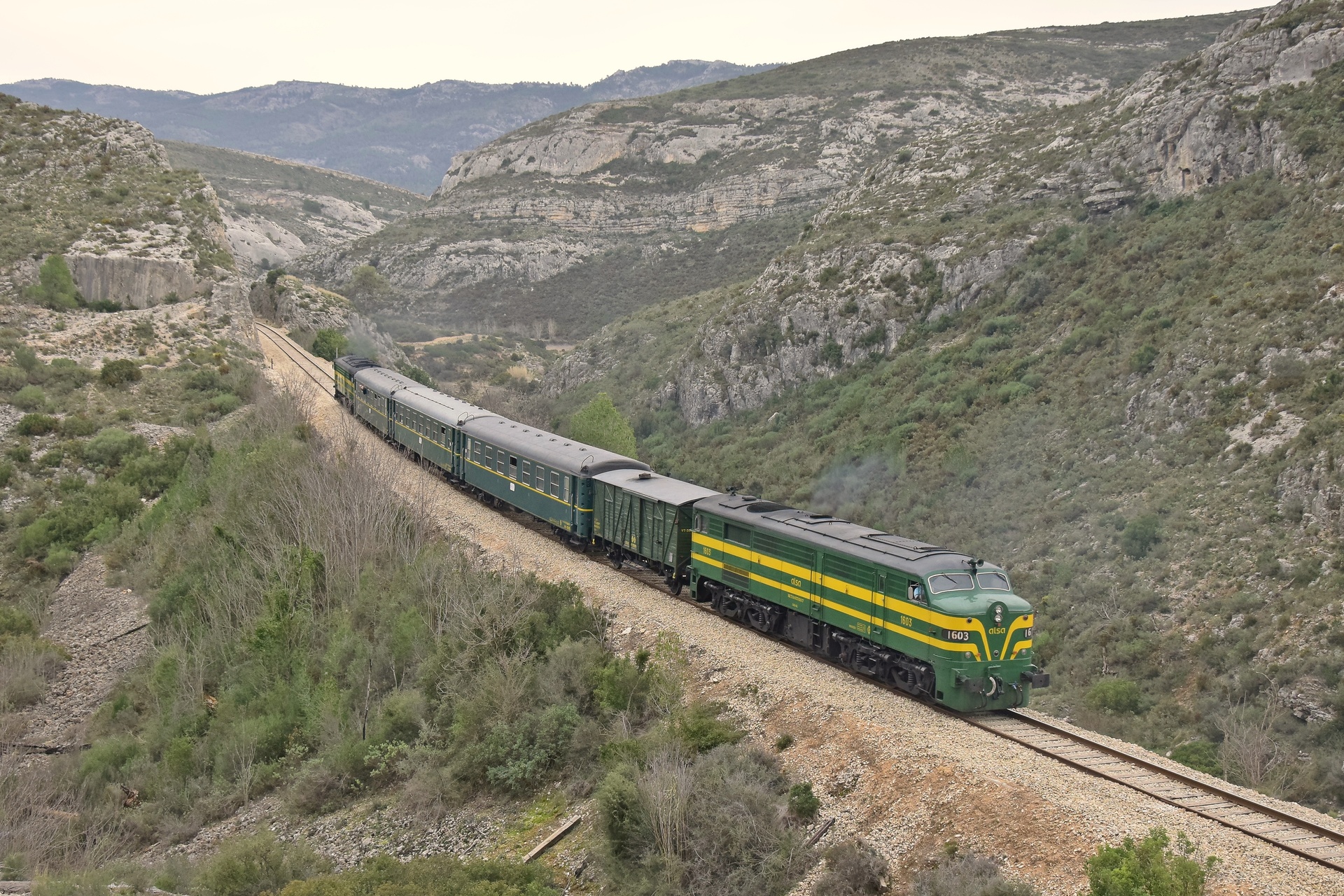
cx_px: 672
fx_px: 1456
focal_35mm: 39
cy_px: 448
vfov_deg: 34.2
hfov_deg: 49.6
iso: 500
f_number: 6.3
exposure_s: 1/500
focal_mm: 26
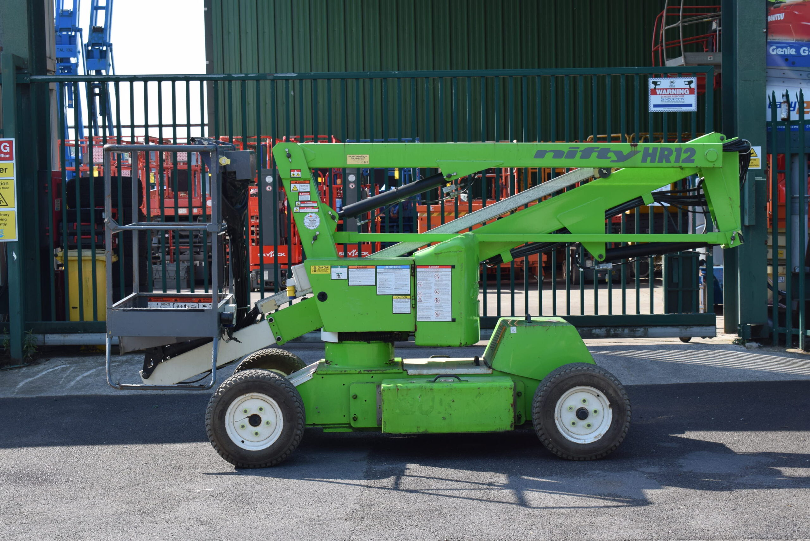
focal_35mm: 68
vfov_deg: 20.2
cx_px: 405
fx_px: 1520
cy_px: 270
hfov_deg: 29.8
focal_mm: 45
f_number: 8
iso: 220
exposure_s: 1/250
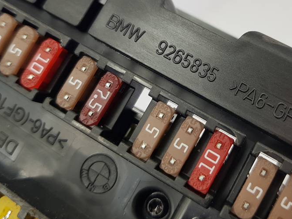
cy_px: 63
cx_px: 188
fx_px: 337
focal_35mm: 40
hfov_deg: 46.3
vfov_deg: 35.4
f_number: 1.7
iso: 64
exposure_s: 1/100
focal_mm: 4.2
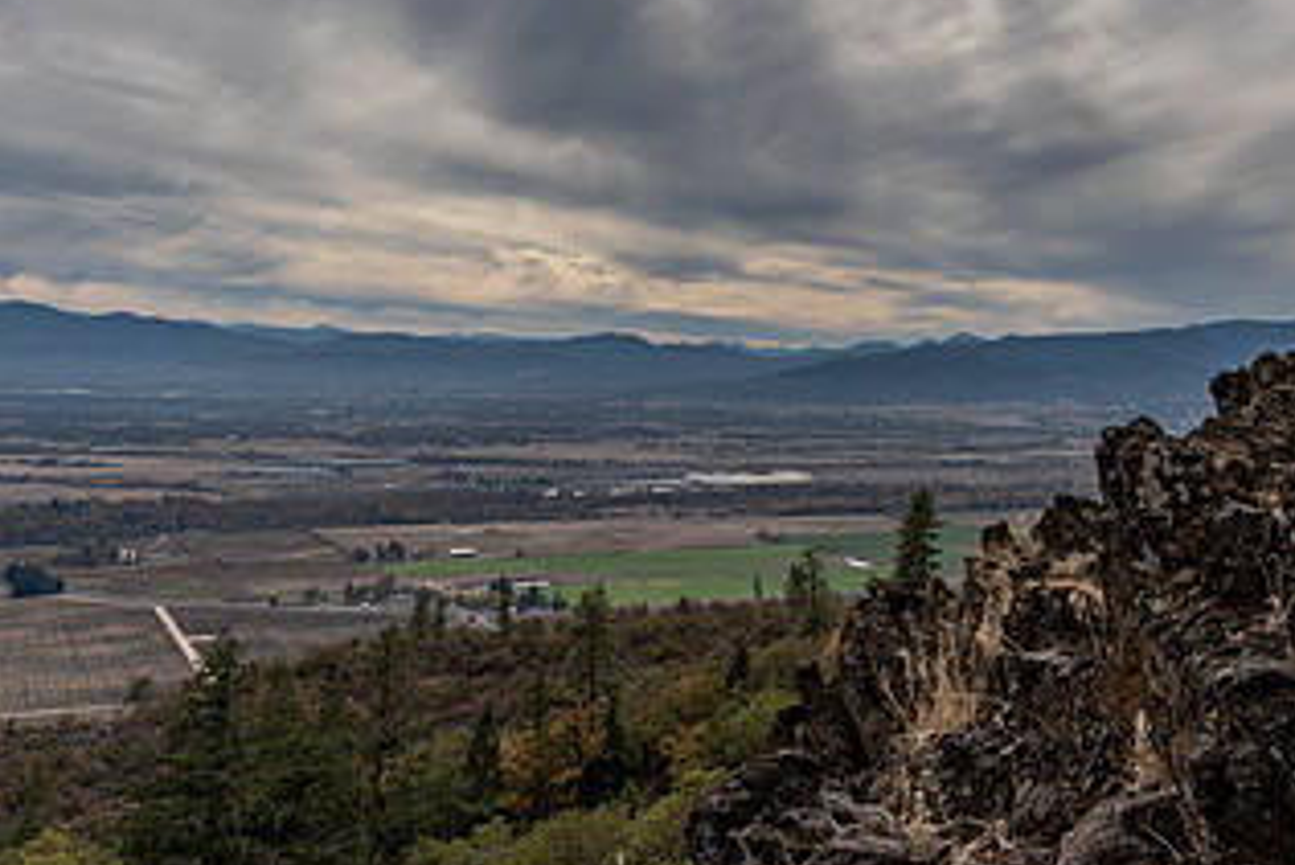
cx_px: 1016
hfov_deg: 42.7
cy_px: 105
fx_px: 1583
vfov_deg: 29.4
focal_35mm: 44
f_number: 9
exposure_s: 1/1250
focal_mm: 24
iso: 100
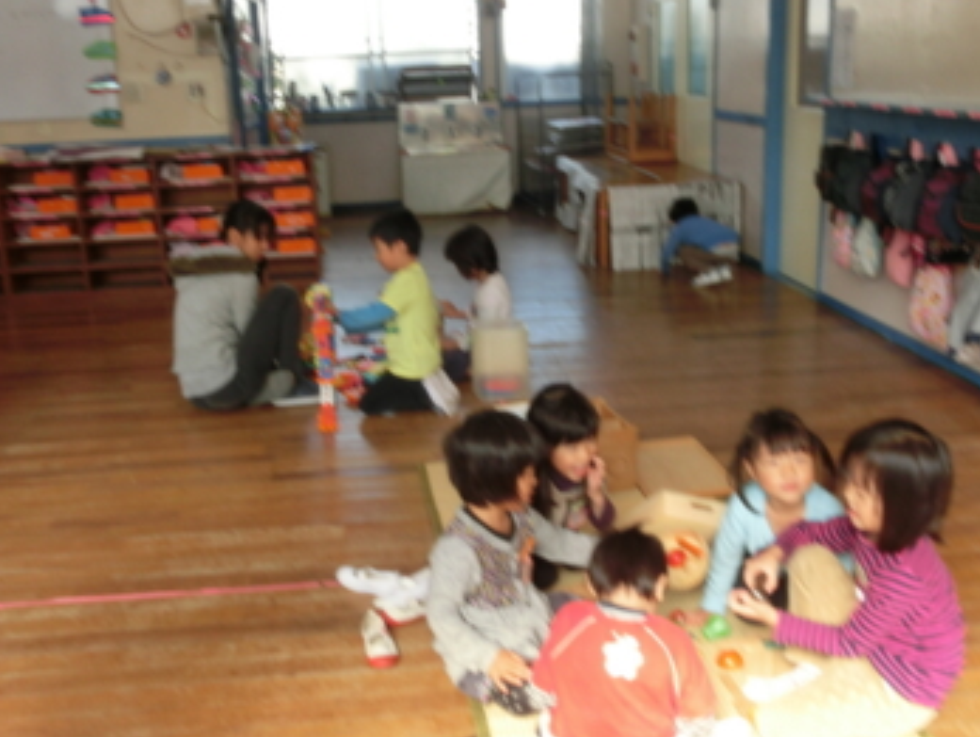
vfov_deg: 37.8
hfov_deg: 48.9
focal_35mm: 38
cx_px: 466
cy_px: 344
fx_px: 1077
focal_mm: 5.93
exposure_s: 1/125
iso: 100
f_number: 3.7
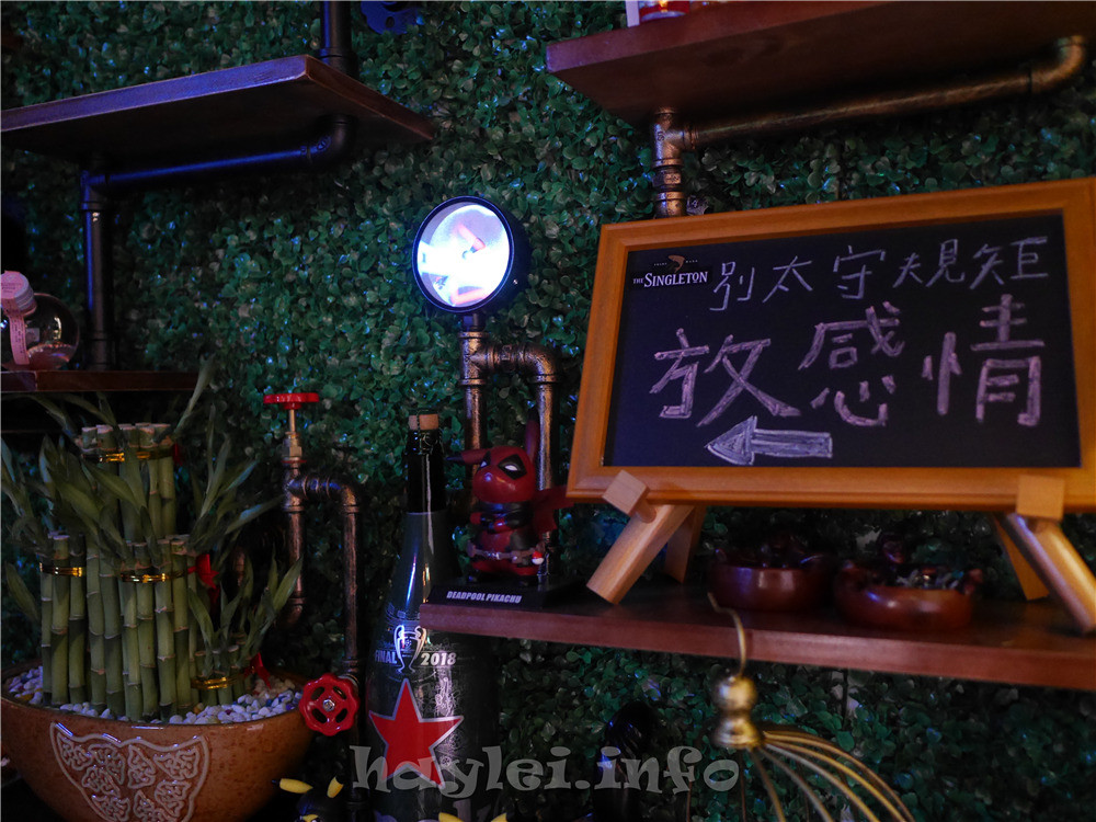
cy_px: 411
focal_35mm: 30
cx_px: 548
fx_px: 950
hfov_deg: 60.0
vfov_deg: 46.8
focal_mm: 15
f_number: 1.7
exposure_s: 1/60
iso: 3200
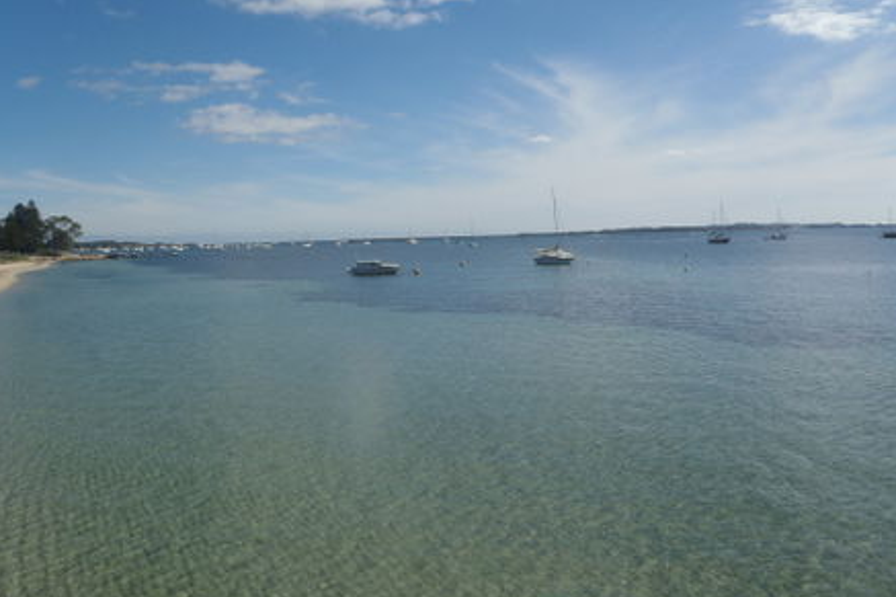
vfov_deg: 41.0
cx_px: 439
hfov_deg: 58.7
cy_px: 252
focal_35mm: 32
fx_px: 796
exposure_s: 1/500
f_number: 5
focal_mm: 5
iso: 64
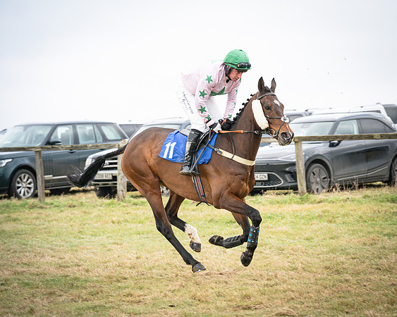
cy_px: 158
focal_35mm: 152
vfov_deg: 10.2
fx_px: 1786
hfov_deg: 12.7
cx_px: 238
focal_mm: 135
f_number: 4.5
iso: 500
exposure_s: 1/1000
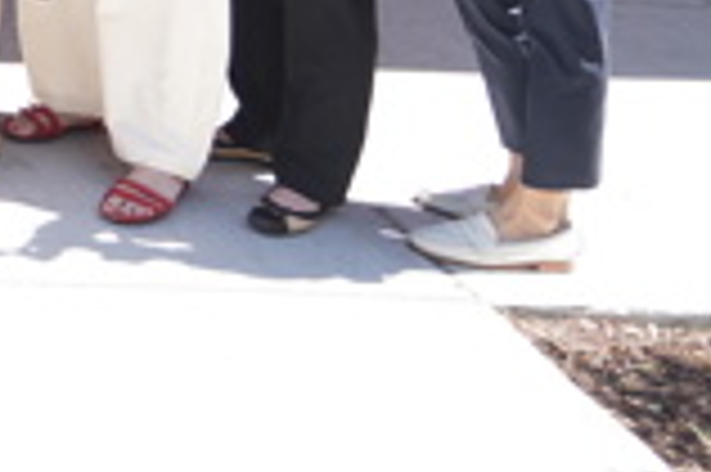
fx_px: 1815
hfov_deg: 17.2
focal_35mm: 92
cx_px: -648
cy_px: -427
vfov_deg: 13.1
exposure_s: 1/250
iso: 125
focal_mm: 24
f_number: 4
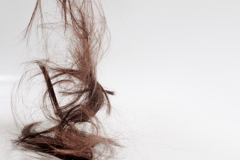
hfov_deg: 36.9
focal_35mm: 54
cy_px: 81
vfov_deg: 25.1
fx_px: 360
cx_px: 121
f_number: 11
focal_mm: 50
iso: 1000
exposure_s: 1/80
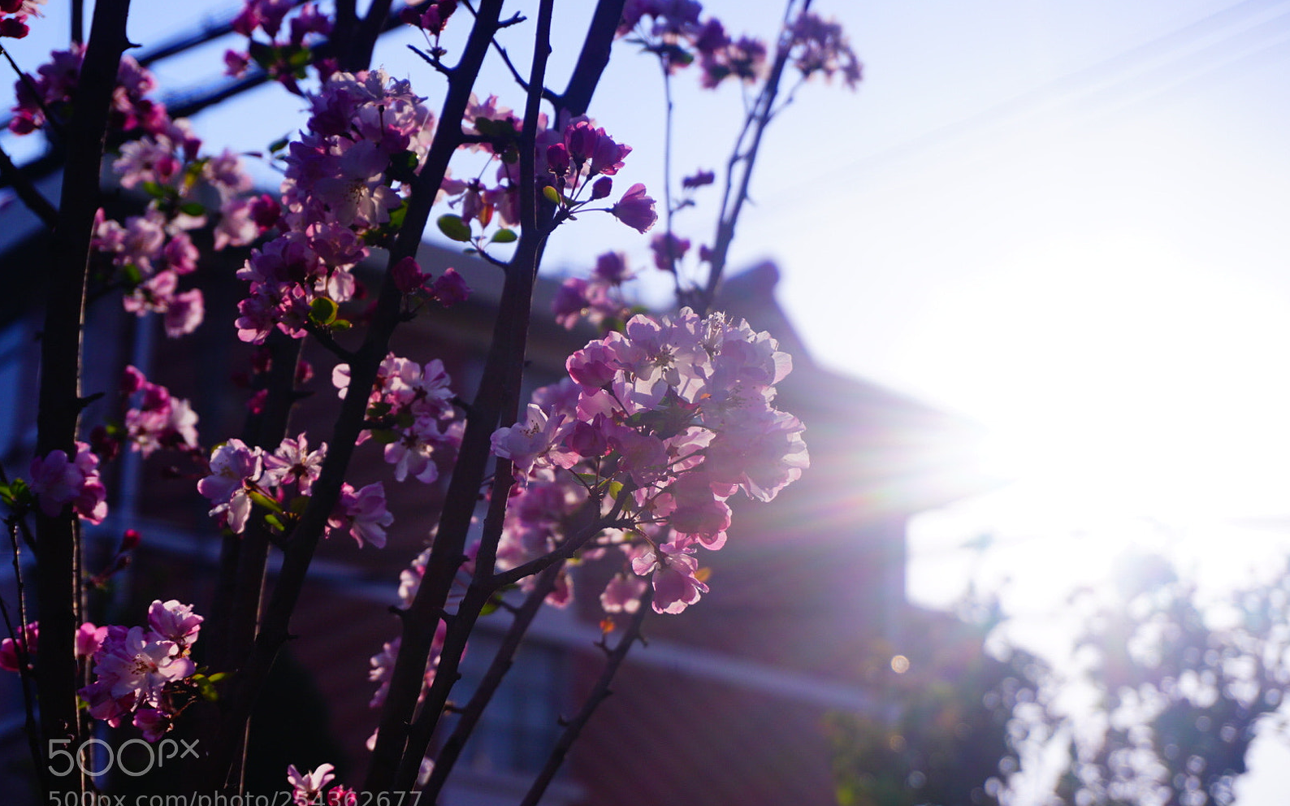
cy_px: 430
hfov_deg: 27.9
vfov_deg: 17.6
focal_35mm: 74
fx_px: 2601
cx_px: 647
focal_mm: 48
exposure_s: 1/1000
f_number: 5.6
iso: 100
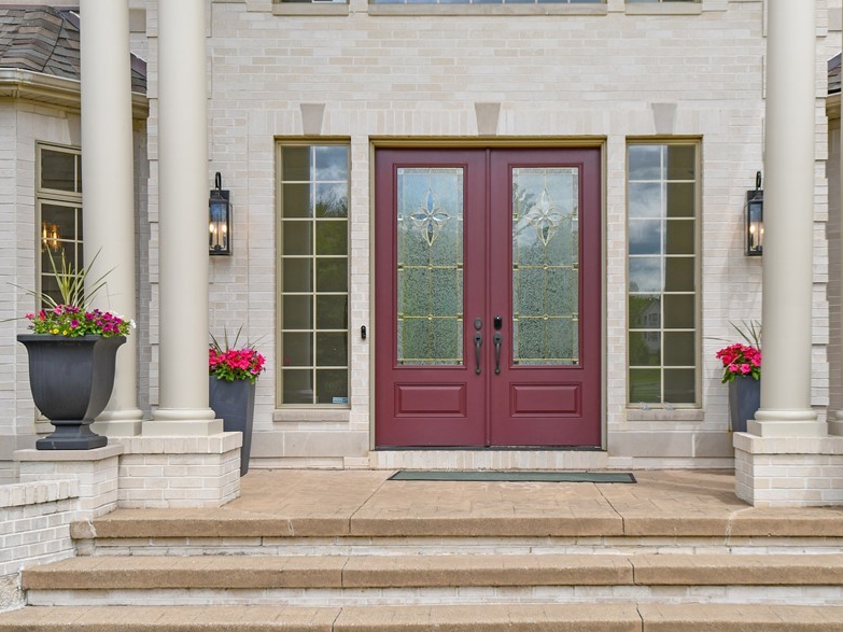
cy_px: 341
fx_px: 1071
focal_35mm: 44
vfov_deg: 32.9
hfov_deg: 42.9
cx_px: 475
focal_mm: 22
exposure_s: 1/200
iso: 100
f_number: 7.1
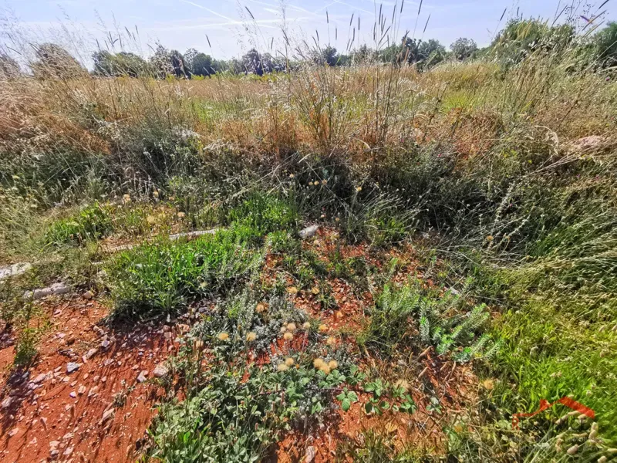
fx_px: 285
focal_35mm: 16
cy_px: 232
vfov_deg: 78.1
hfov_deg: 94.5
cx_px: 308
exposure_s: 1/615
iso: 50
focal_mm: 2.35
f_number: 2.2
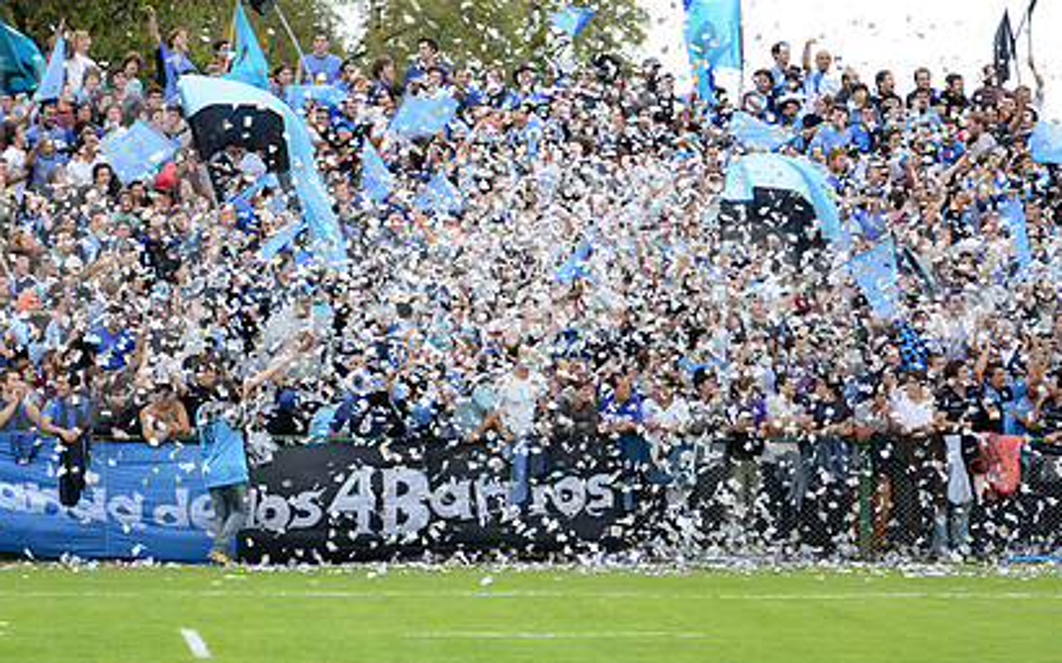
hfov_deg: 20.6
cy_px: 250
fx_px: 2922
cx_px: 477
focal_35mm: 101
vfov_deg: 12.9
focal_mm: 70
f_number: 2.8
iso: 400
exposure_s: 1/1250
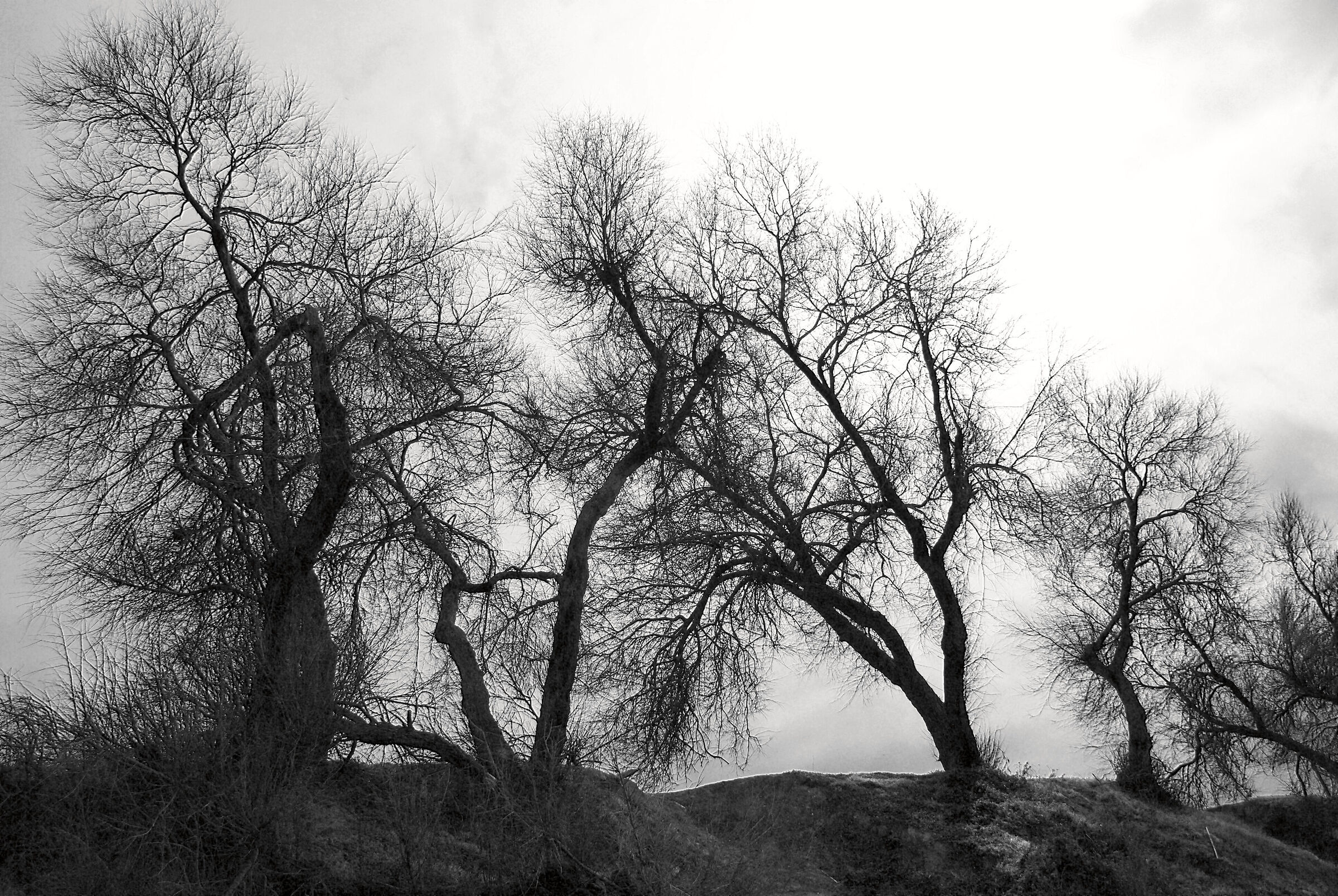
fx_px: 1116
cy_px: 448
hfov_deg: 61.9
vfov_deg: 43.7
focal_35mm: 30
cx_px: 669
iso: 160
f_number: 11
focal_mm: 20
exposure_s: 1/500
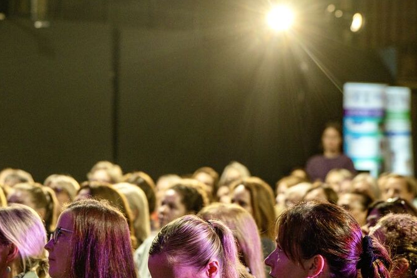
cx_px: 143
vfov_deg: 7.8
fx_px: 2038
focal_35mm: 176
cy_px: 219
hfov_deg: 11.7
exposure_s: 1/80
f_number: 4
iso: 1600
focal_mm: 98
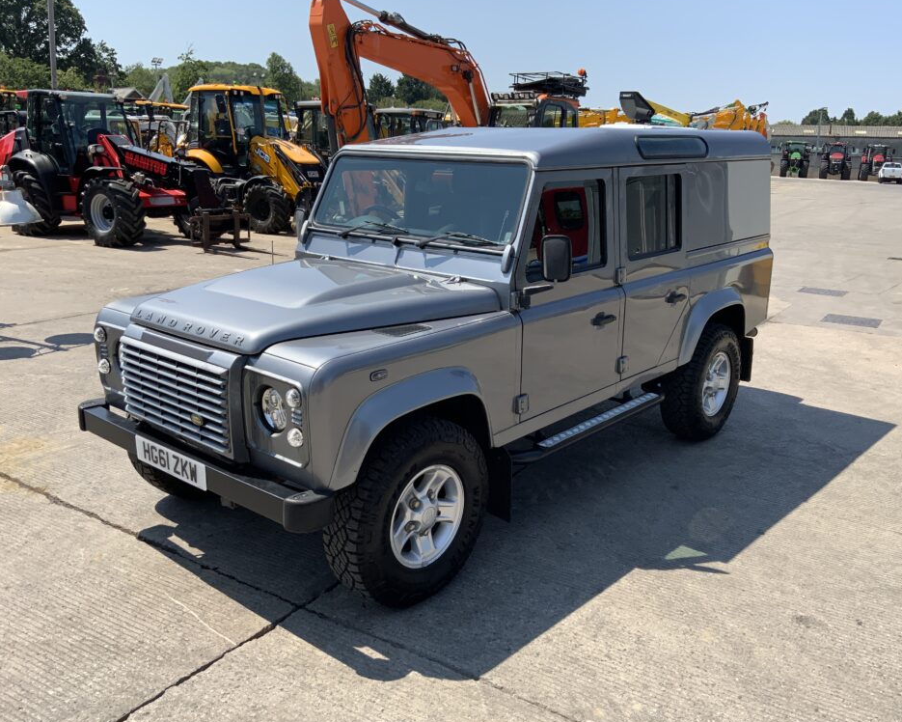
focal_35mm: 31
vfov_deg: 47.1
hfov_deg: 57.1
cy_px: 364
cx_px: 477
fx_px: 828
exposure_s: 1/1534
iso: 16
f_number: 1.8
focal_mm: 3
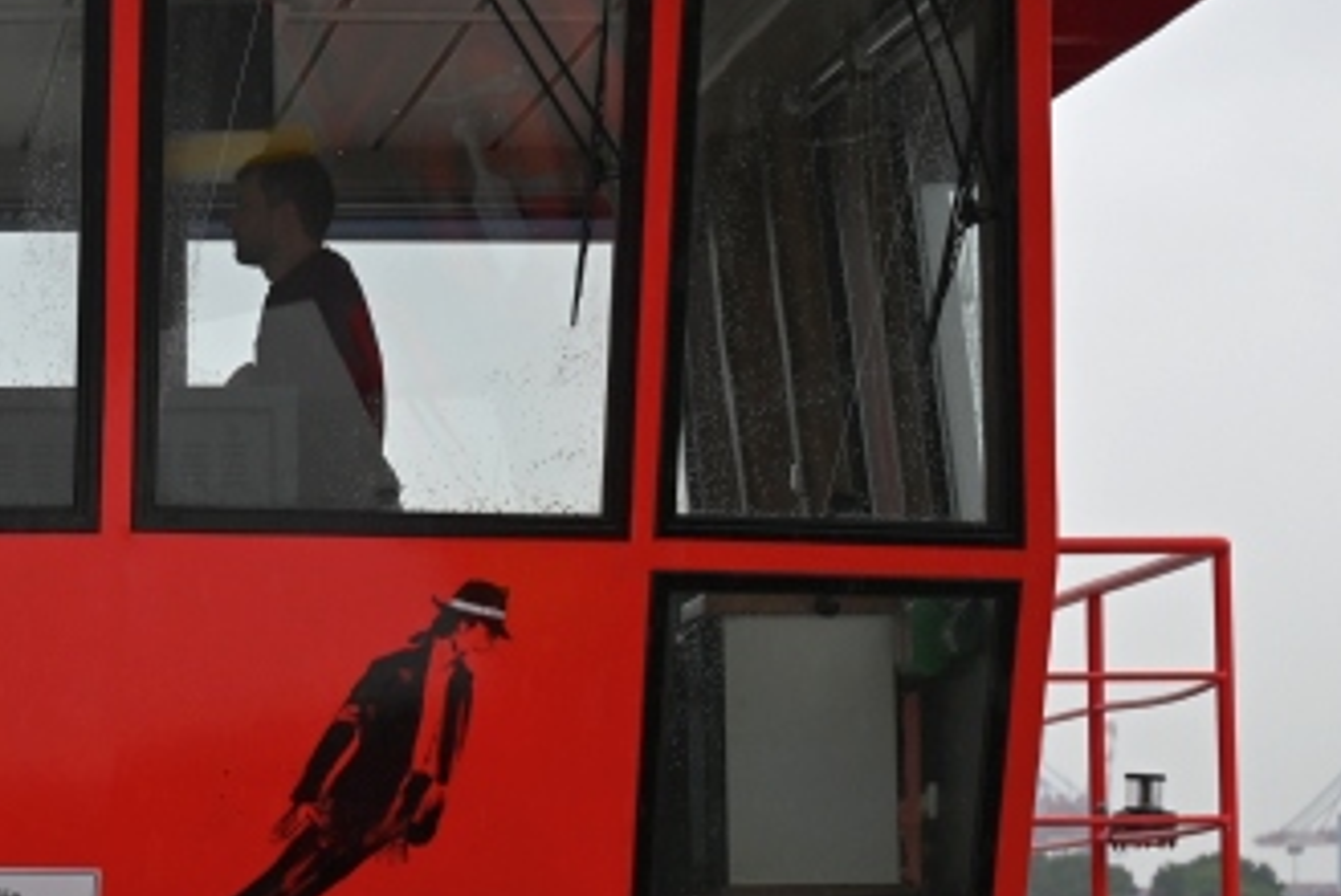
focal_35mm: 162
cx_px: -277
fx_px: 6040
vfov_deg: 8.5
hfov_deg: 12.4
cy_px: 295
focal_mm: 52
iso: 200
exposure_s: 1/250
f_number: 5
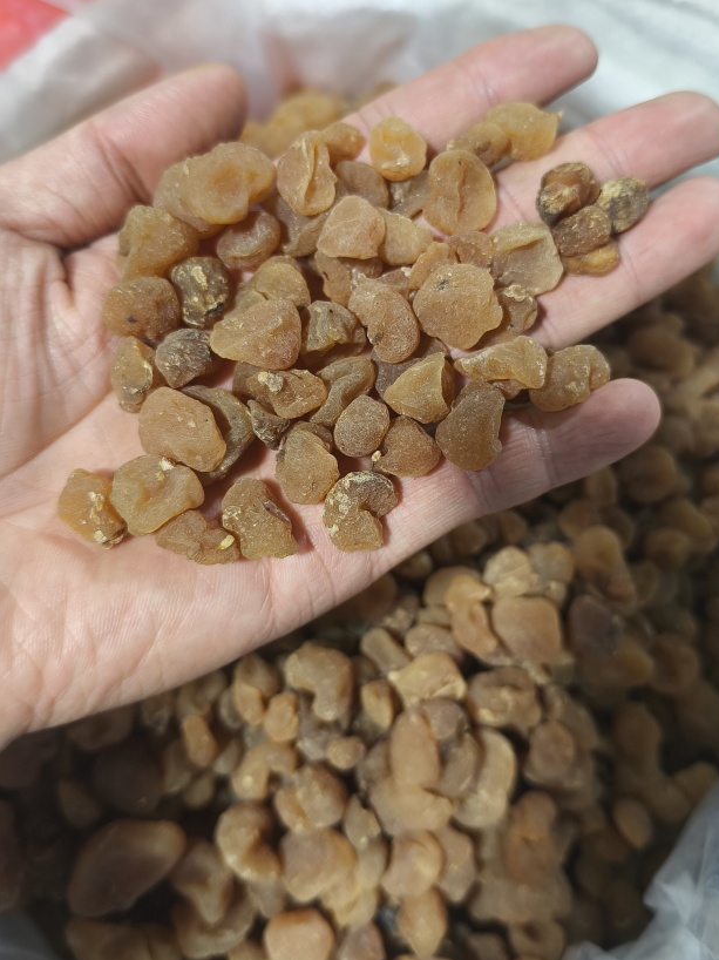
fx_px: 831
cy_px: 429
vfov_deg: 59.8
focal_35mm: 30
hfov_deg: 46.8
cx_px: 374
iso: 125
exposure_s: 1/100
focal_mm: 5.84
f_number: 1.6
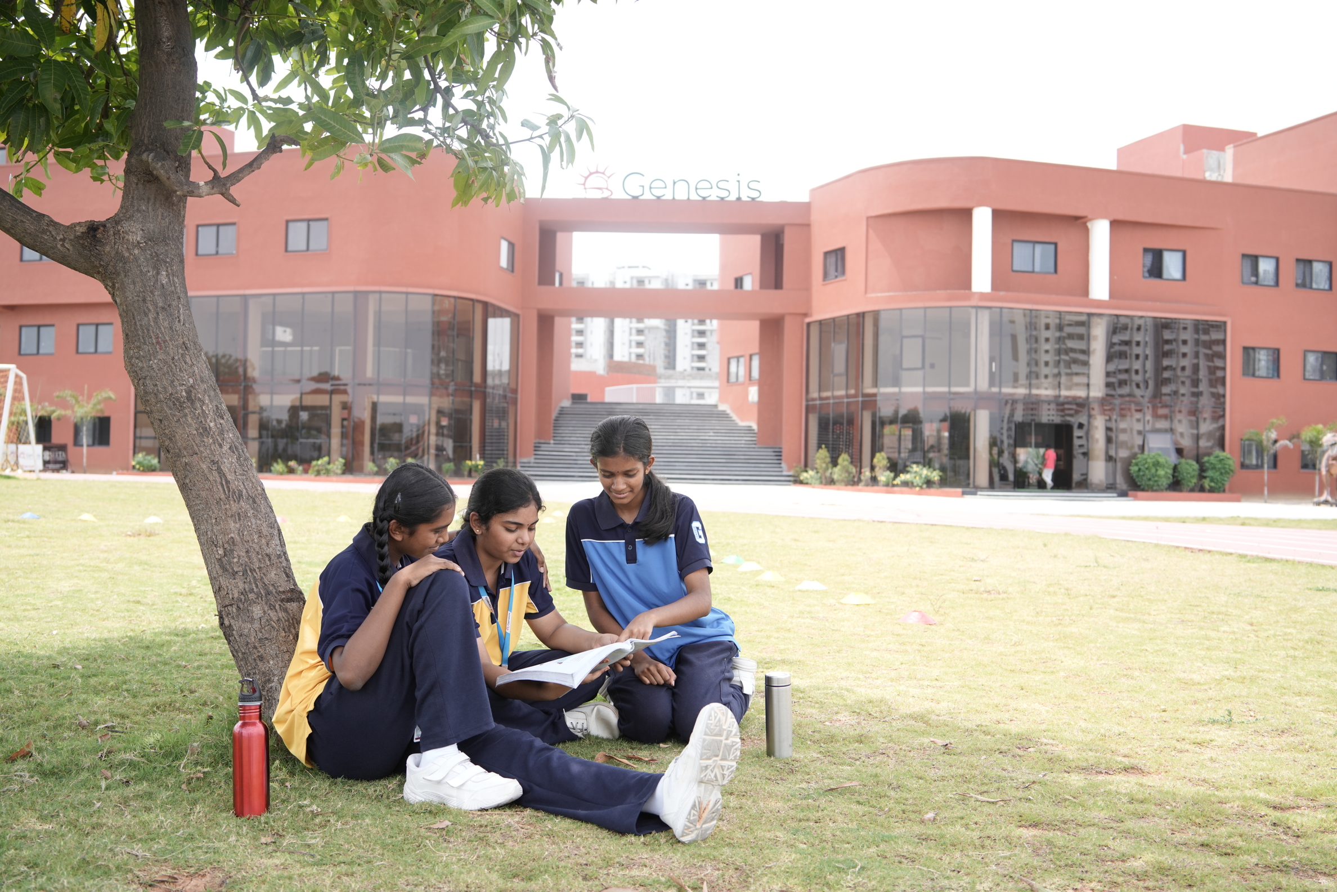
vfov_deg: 37.9
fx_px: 1300
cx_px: 668
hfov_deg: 54.4
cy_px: 446
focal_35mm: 35
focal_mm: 35
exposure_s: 1/500
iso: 250
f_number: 5
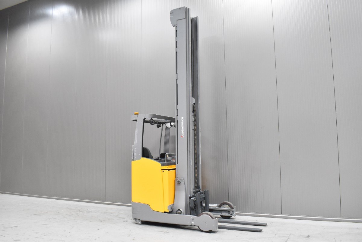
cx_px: 181
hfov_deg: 61.9
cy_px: 121
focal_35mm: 30
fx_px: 302
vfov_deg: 43.6
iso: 1600
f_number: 5.6
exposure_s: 1/25
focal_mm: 20
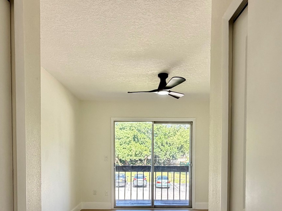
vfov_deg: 50.8
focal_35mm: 26
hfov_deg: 67.3
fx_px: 212
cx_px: 138
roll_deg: +0.3
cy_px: 158
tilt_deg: -1.9
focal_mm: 2.22
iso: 160
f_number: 2.2
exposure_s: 1/121
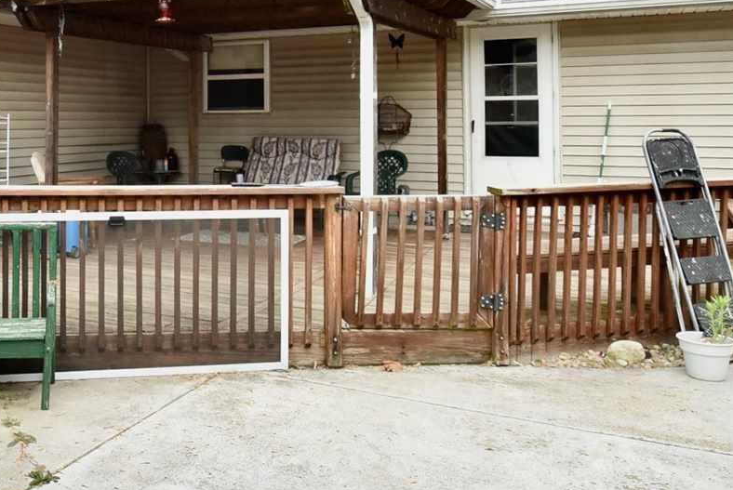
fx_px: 795
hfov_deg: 46.6
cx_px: 135
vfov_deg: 33.4
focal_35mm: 39
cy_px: 110
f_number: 8
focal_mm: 10
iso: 400
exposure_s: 1/200
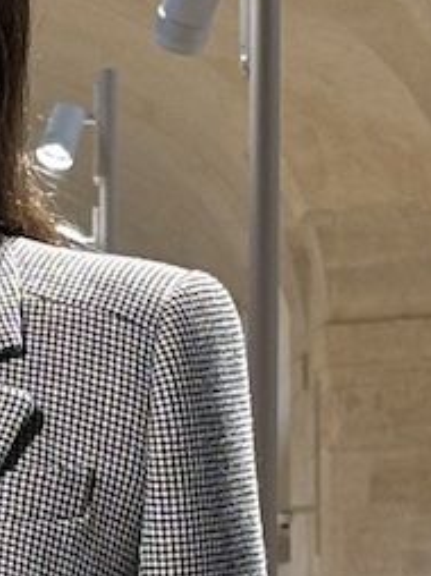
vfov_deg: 6.0
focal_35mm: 328
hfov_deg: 4.5
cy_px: 844
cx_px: -179
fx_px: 5454
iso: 64
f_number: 1.6
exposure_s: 1/54
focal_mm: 5.96
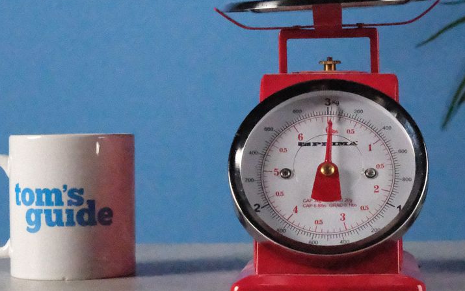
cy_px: 139
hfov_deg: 22.2
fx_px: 1179
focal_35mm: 93
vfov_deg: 14.1
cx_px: 332
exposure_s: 1/4000
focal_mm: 34.2
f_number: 8
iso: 51200
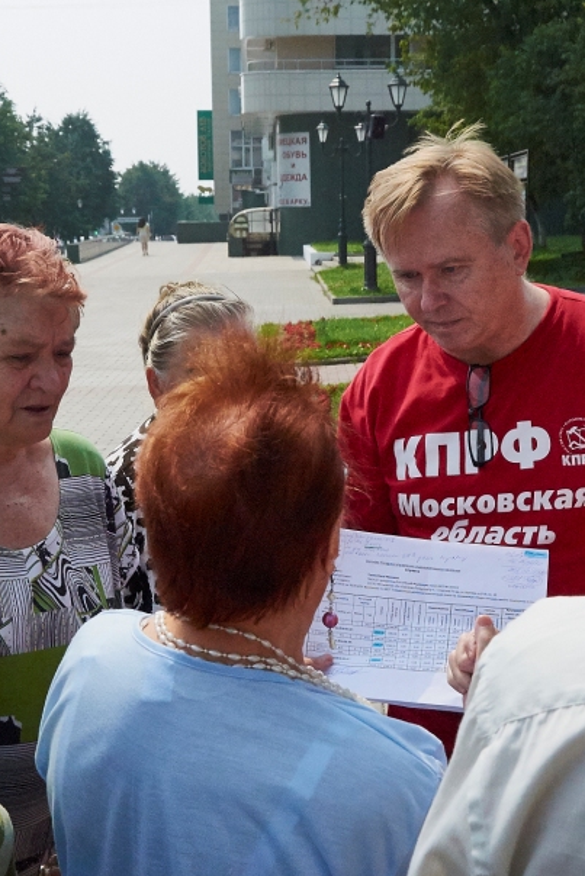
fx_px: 1364
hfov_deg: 24.2
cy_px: 410
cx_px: 309
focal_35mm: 56
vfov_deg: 35.6
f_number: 8
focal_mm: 22
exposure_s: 1/4000
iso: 1600
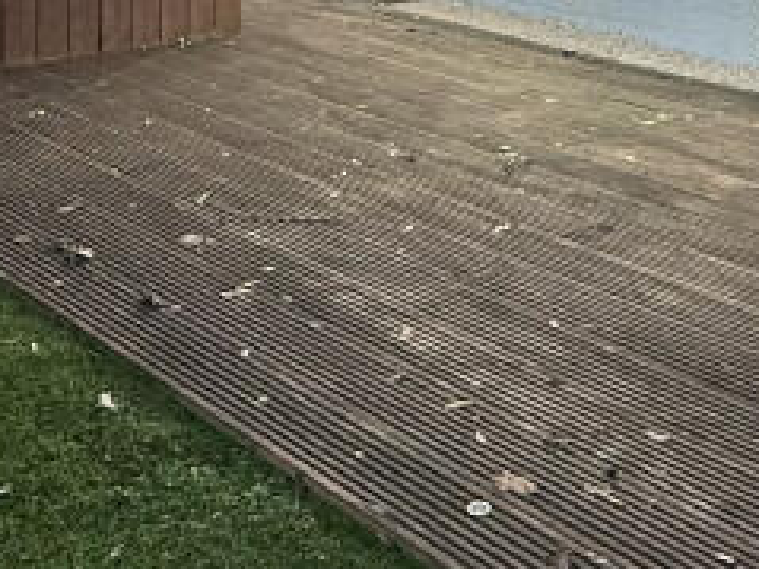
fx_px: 1315
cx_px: 648
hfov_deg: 31.1
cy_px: -178
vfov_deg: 21.9
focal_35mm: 60
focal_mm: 2.22
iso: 64
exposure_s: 1/1235
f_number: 2.2
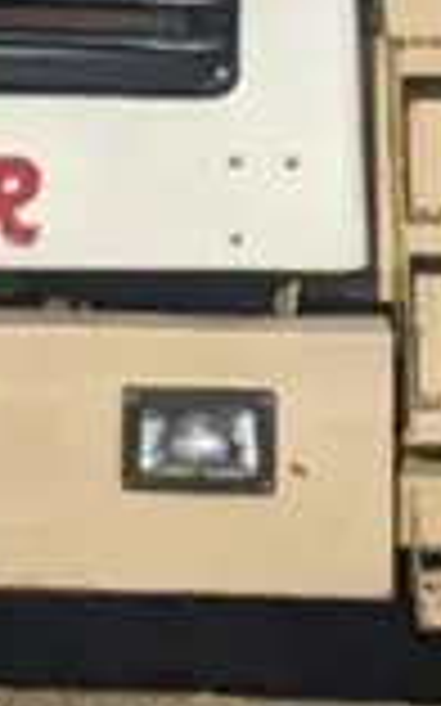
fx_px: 3368
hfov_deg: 7.4
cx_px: -130
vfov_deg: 11.3
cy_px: -492
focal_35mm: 175
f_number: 1.73
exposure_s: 1/7812
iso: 71
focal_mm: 4.38
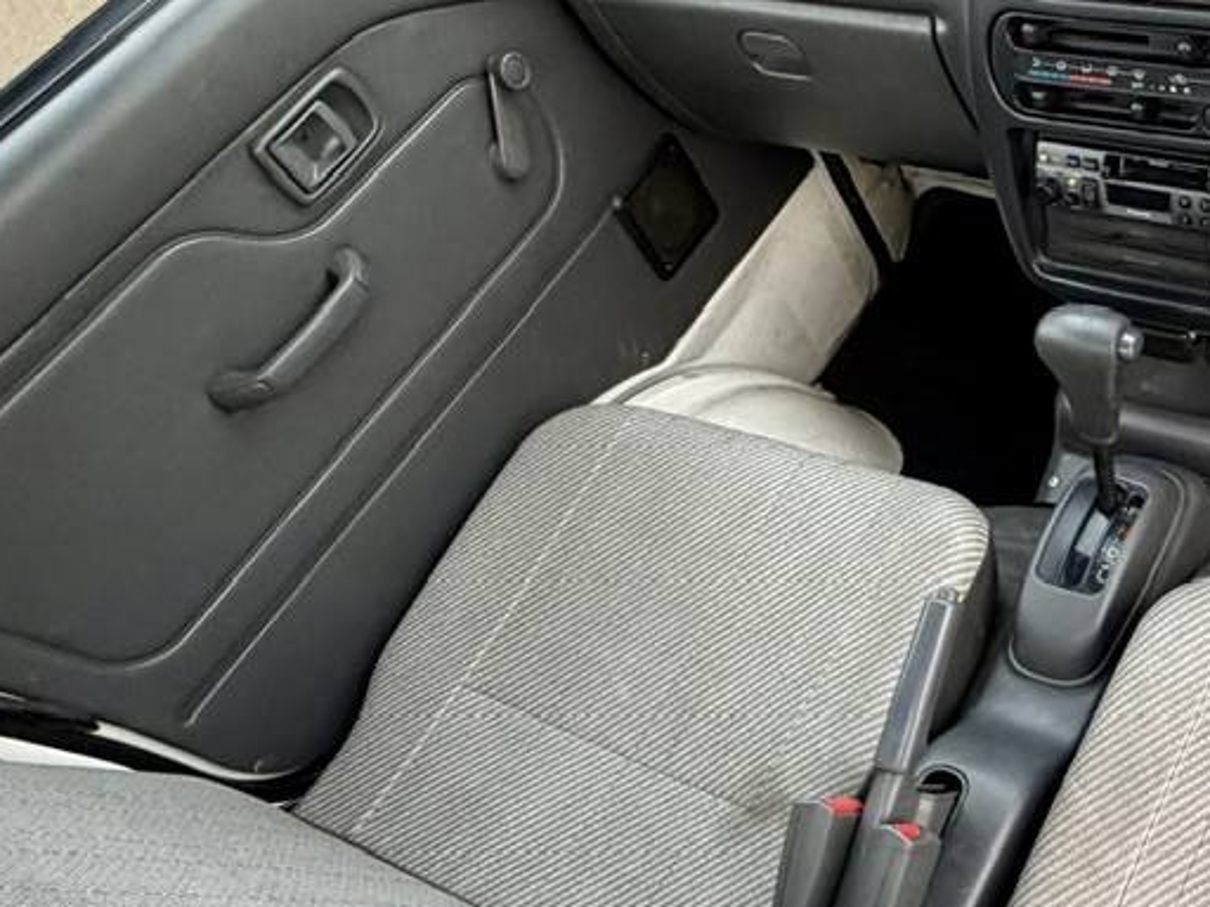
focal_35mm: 35
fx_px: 1223
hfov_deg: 46.9
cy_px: 640
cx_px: 1108
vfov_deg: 39.9
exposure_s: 1/79
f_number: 2.2
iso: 320
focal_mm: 2.22
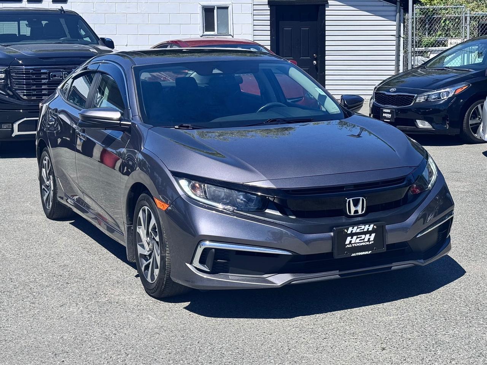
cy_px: 182
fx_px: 675
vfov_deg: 30.3
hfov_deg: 39.7
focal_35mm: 48
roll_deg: +0.4
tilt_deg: -6.6
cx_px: 244
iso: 64
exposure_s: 1/2611
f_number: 1.78
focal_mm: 6.76
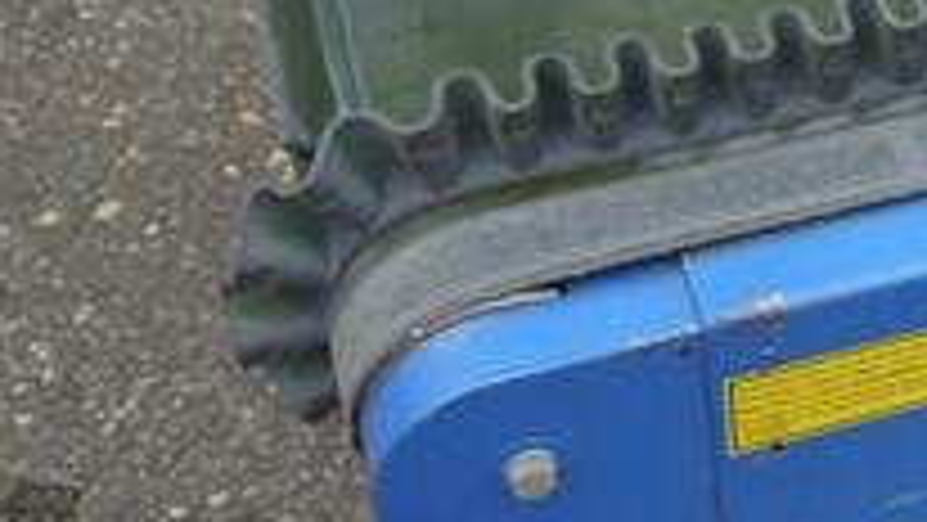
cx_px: 1220
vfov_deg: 12.7
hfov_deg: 20.4
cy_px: 63
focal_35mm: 95
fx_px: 2336
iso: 125
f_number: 3.5
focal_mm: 14
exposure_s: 1/125
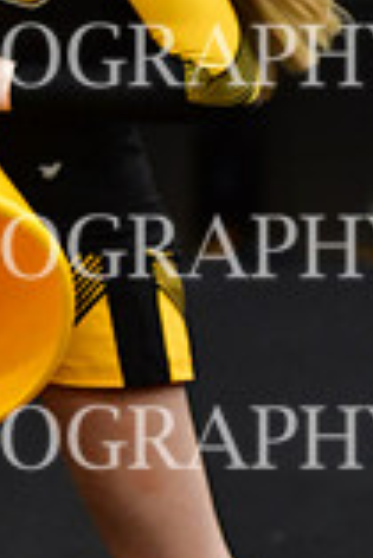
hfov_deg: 1.5
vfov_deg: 2.2
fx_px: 14622
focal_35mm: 943
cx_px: -265
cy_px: 533
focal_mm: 170
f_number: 3.5
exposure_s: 1/500
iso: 4000
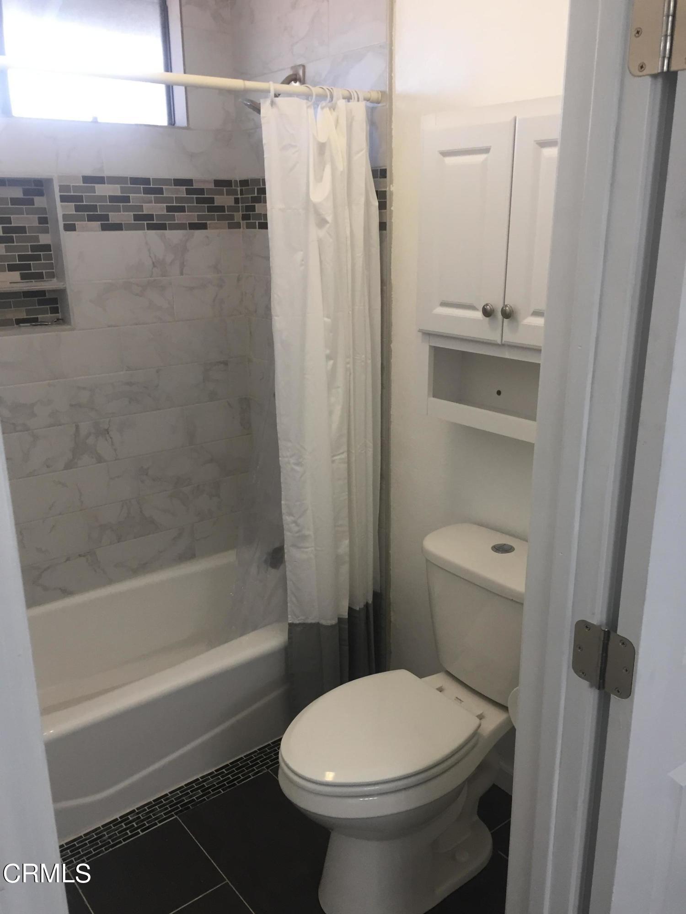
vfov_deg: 61.7
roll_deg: +0.7
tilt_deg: -14.6
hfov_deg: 48.2
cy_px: 457
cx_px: 343
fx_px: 766
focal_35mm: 29
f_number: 2.2
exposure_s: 1/30
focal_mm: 4.15
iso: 32
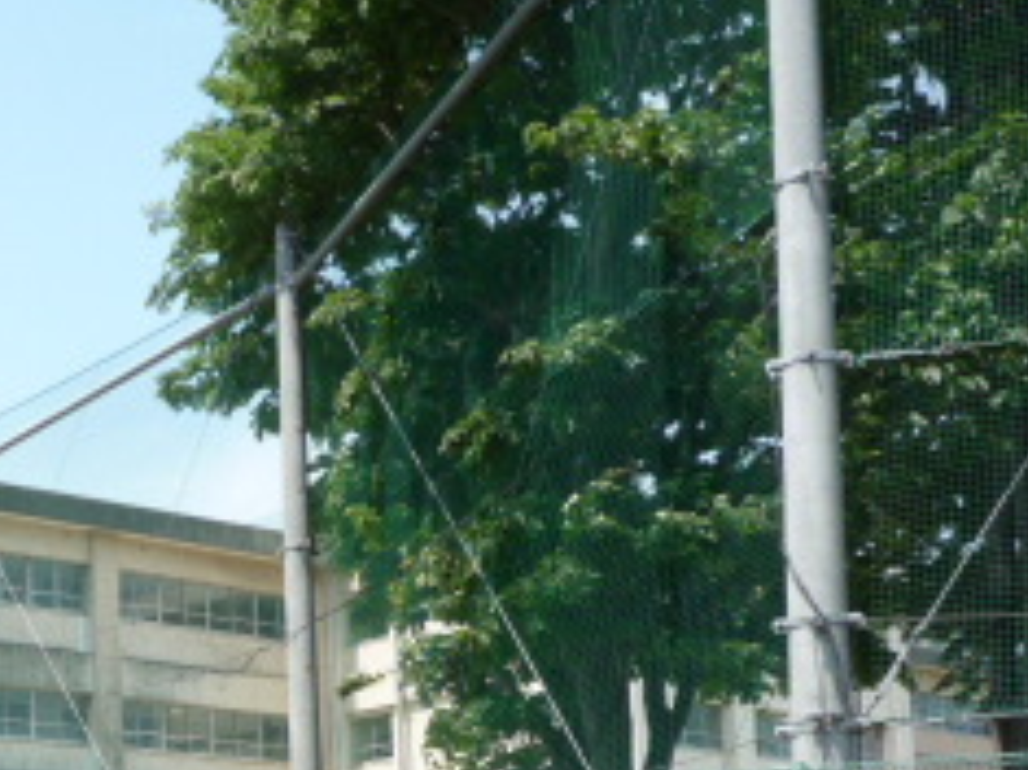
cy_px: 866
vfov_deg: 20.5
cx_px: -4
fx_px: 2018
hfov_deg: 27.0
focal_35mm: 68
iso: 100
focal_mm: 4.4
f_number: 3.5
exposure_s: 1/500
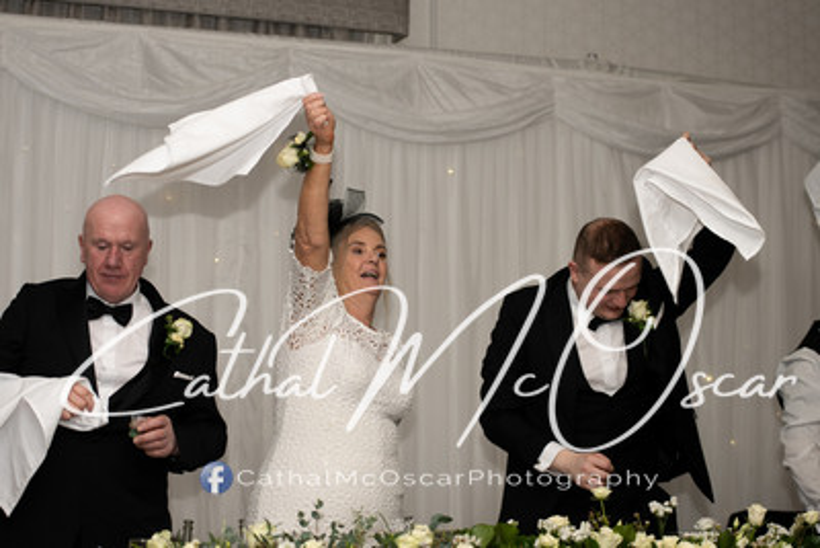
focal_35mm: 100
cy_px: 274
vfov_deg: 13.7
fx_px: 2278
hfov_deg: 20.4
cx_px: 410
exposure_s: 1/160
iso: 250
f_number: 2.8
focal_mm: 100
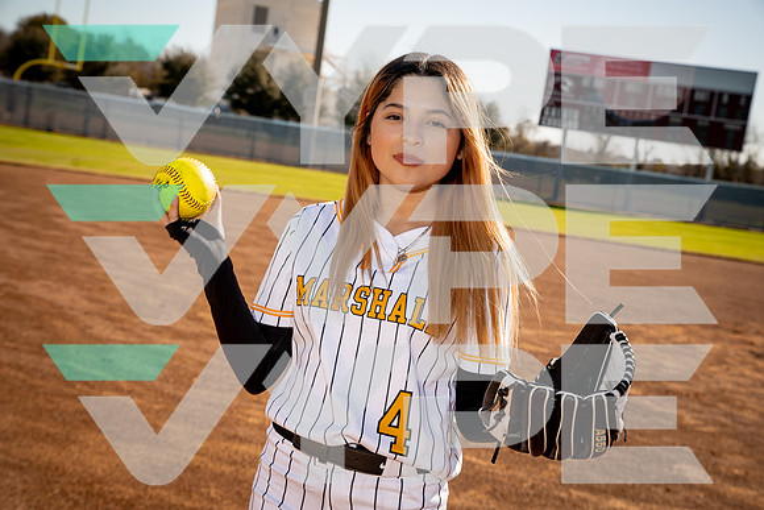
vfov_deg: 19.5
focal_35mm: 70
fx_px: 1486
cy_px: 255
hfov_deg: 28.8
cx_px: 382
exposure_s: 1/250
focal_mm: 70
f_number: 7.1
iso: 100
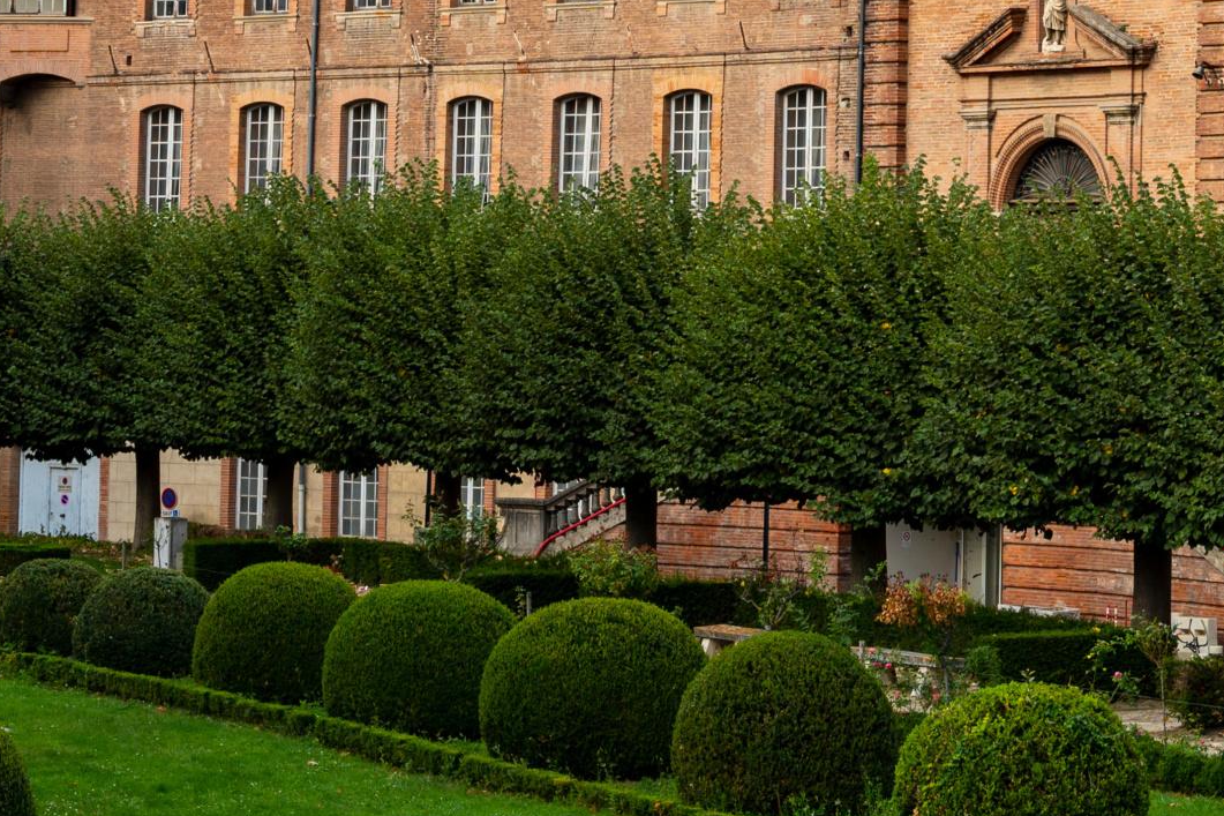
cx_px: 1347
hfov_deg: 15.4
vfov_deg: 10.5
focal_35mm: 130
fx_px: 4419
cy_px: 4
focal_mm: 46
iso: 160
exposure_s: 1/100
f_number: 7.1
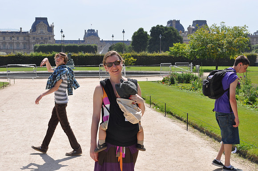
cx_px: 129
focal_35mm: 66
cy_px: 86
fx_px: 472
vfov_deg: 20.6
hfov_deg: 30.6
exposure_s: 1/160
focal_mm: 44
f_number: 13
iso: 200
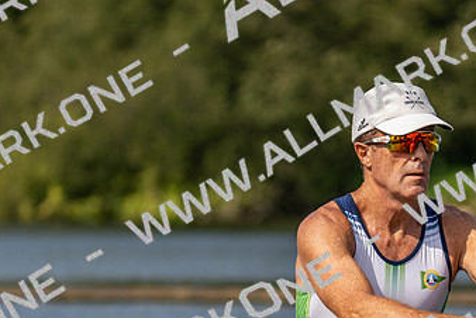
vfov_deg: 3.2
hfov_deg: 4.7
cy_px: 248
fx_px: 5783
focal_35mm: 437
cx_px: 300
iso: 200
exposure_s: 1/1600
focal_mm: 255
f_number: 5.6
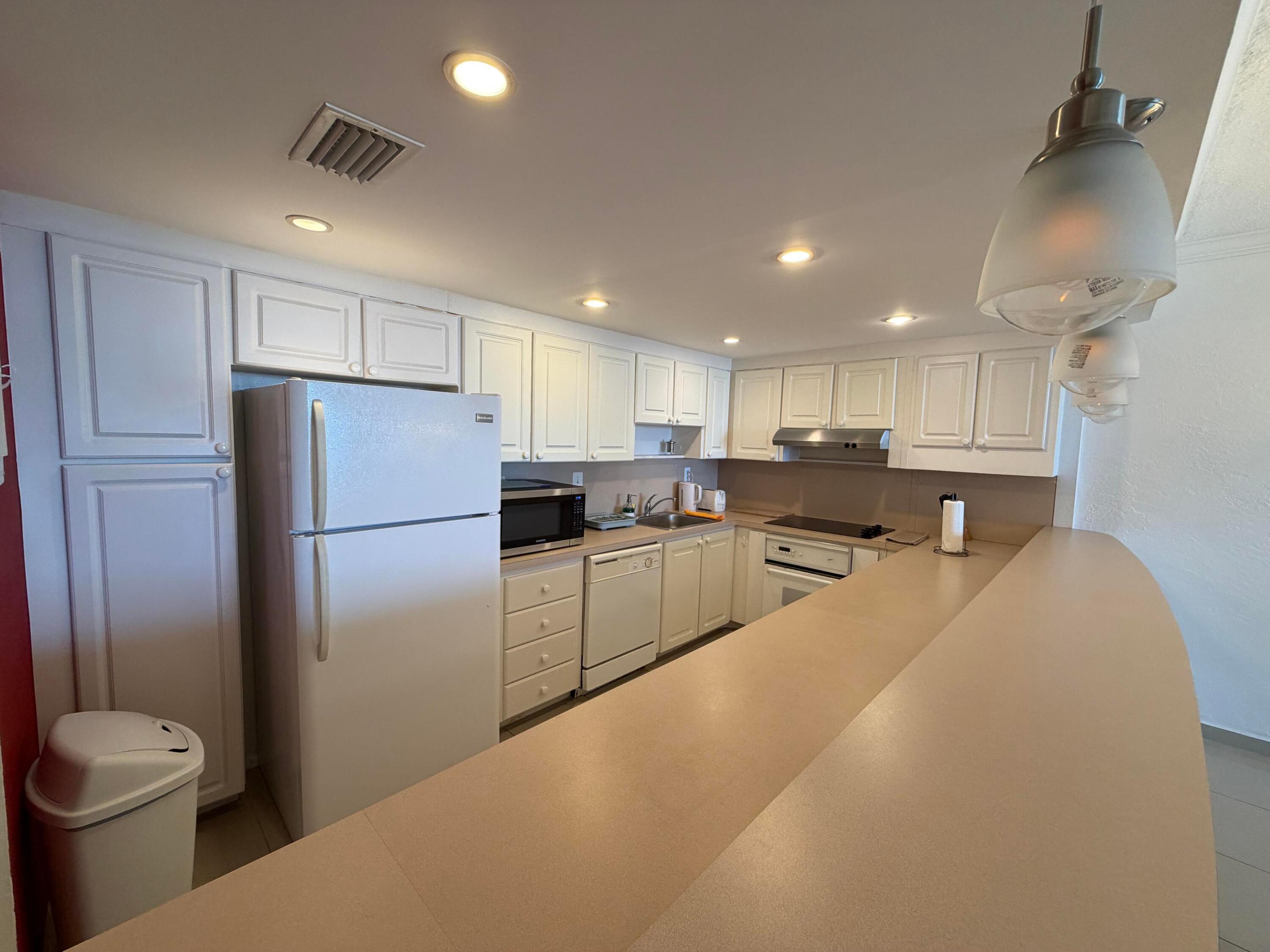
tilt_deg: -4.6
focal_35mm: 14
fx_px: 514
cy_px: 476
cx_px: 635
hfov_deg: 102.1
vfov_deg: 85.7
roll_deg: -1.2
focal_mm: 2.22
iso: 200
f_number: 2.2
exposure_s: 1/120
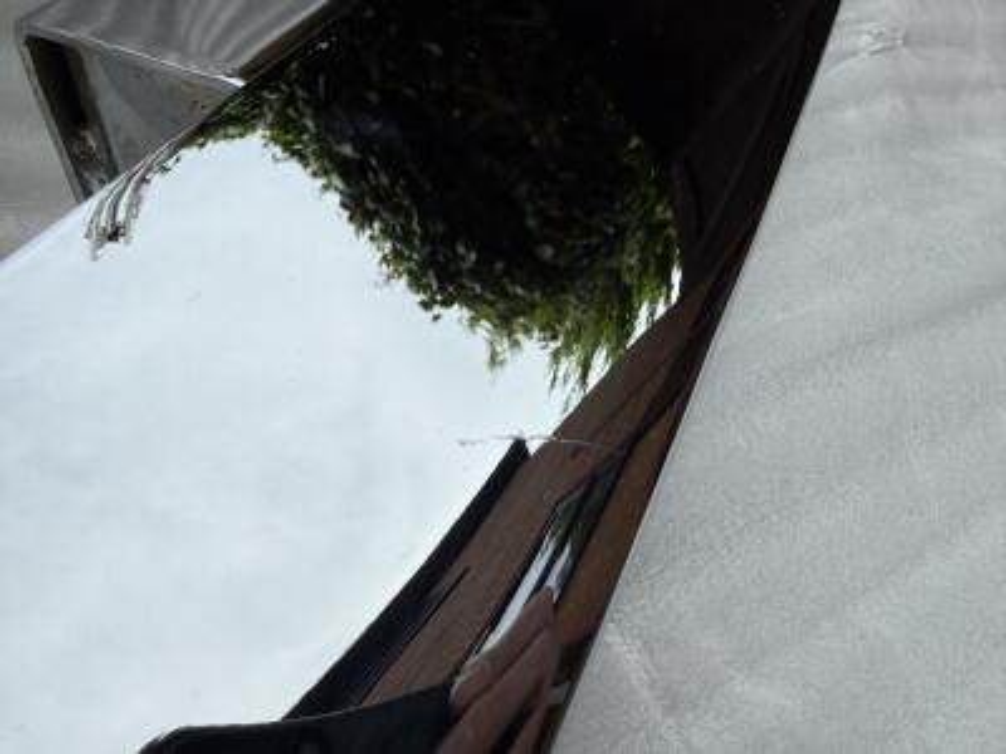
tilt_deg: -52.8
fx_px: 697
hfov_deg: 71.6
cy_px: 377
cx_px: 503
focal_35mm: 24
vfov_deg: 56.8
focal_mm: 2.22
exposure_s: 1/1445
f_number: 2.2
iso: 40
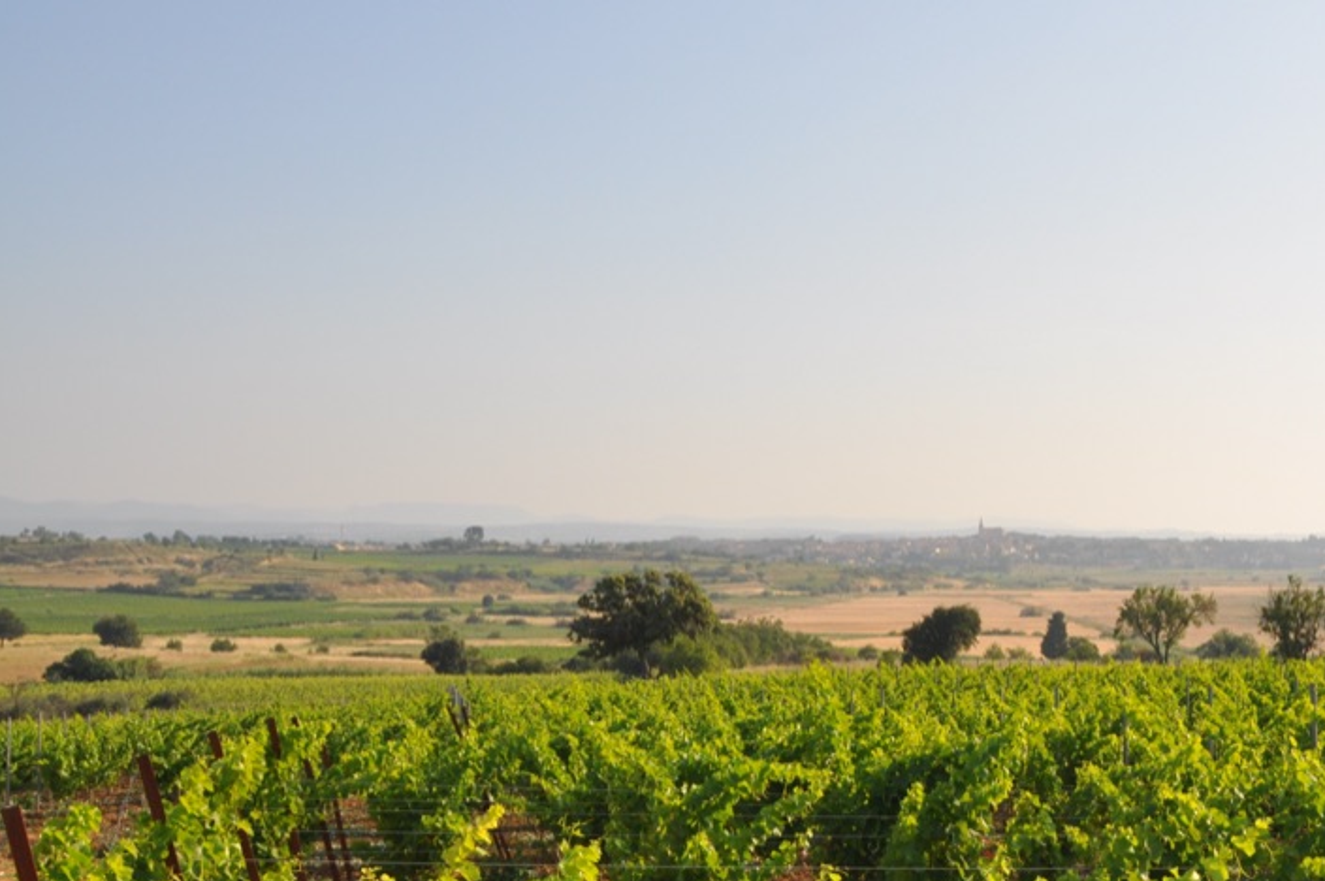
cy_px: 585
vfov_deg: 29.0
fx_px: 1691
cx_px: 1092
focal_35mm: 46
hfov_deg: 40.7
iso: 200
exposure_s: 1/200
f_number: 13
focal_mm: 18
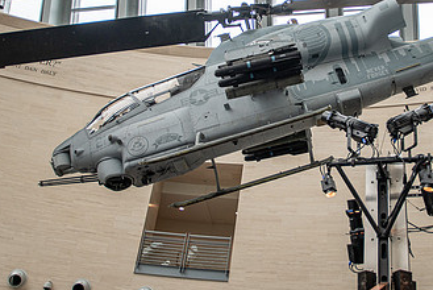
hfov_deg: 44.0
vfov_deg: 30.3
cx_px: 278
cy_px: 94
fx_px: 530
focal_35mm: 44
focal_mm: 16
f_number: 2.8
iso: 100
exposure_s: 1/200
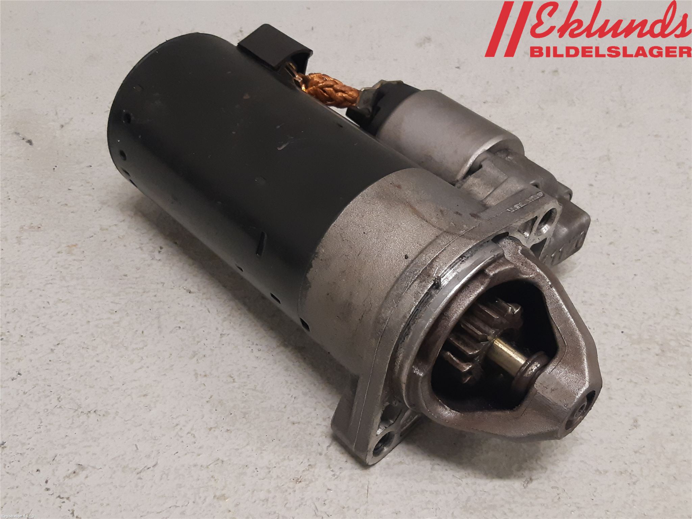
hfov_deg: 67.3
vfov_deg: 53.1
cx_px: 346
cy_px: 260
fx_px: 520
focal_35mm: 26
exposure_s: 1/50
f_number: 1.7
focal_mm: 3.93
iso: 200
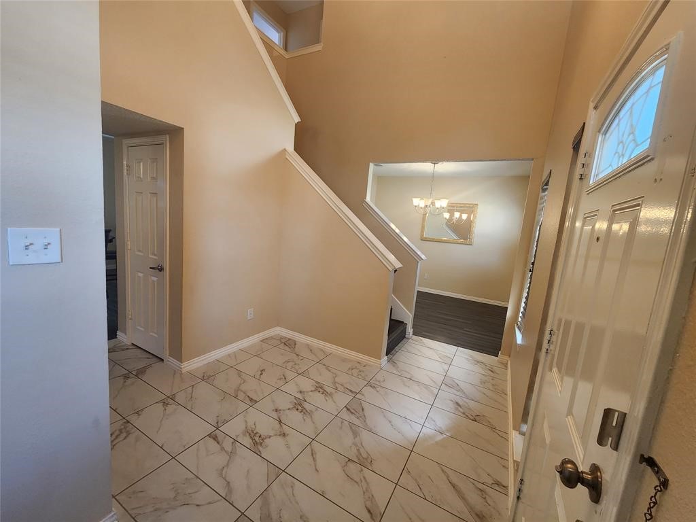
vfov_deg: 89.9
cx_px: 348
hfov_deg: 106.2
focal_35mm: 13
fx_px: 261
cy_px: 261
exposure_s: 1/40
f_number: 2.2
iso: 320
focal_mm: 2.2
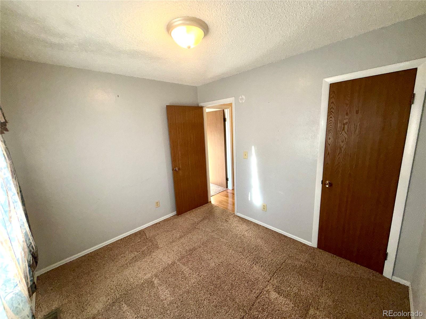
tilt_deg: -10.5
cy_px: 160
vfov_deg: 85.7
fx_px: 172
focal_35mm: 14
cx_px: 213
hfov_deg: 102.1
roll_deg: +3.3
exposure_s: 1/60
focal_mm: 2.22
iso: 80
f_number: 2.2
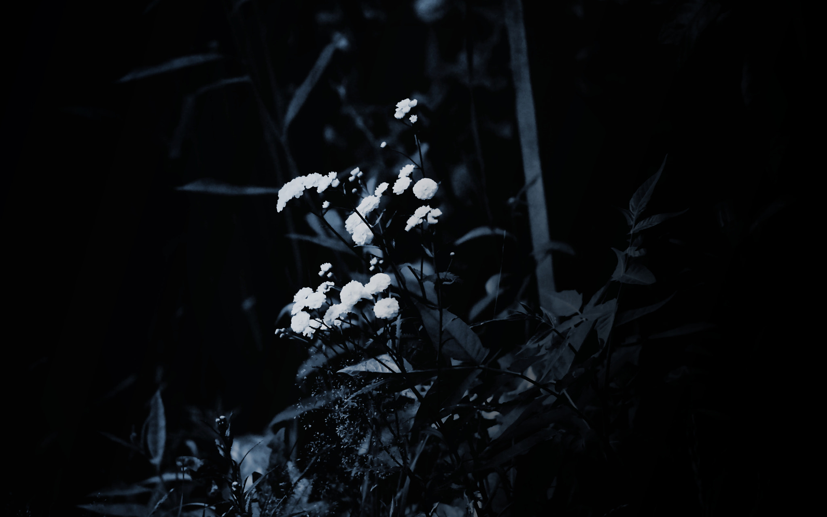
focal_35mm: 460
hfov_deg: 4.6
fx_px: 10369
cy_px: 253
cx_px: 414
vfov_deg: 2.9
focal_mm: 300
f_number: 5.6
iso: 2800
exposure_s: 1/4000
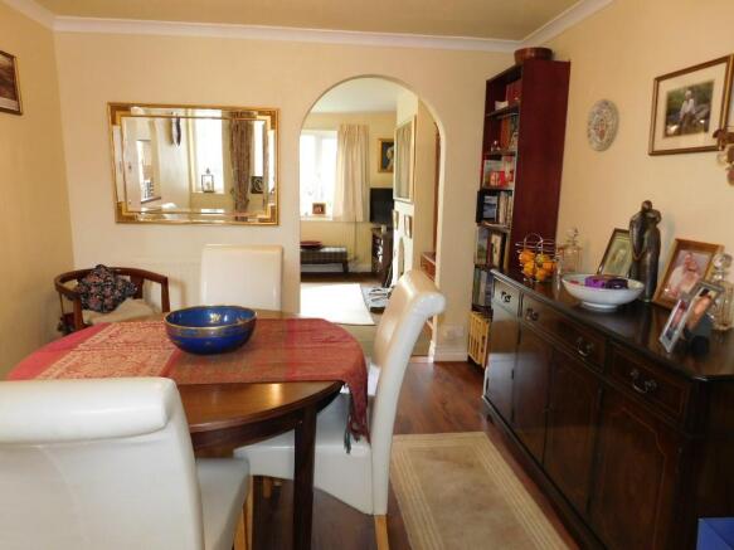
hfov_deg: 73.9
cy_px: 275
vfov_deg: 58.9
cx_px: 367
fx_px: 488
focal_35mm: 23
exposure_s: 1/30
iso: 280
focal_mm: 4
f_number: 3
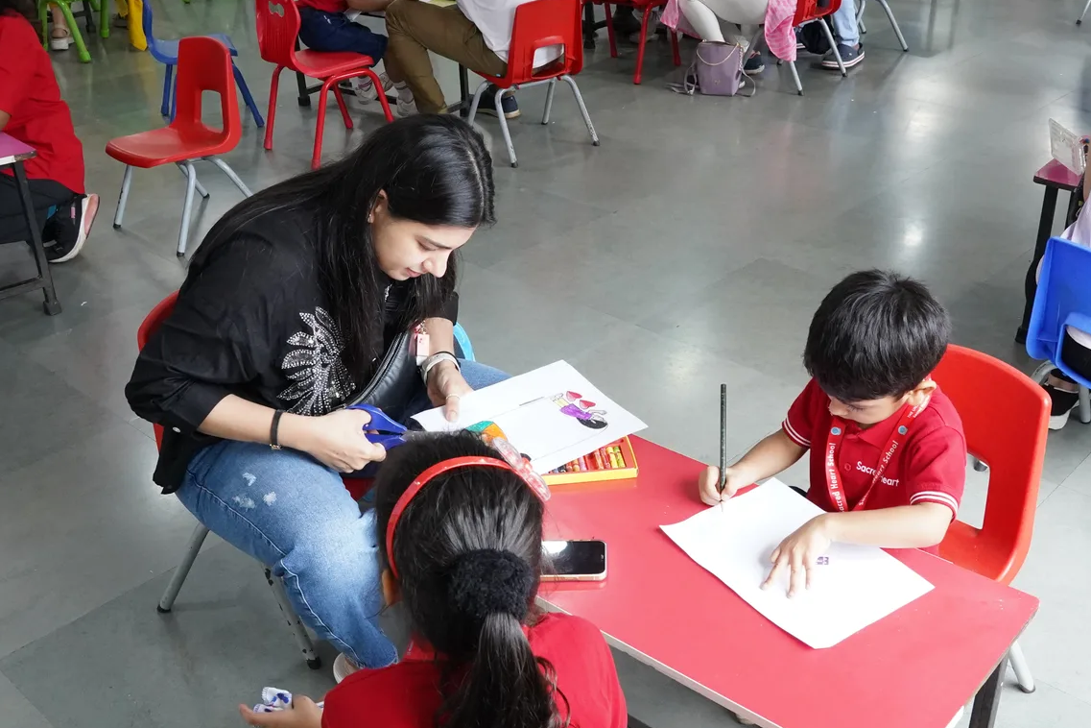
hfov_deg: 50.7
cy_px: 374
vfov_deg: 35.1
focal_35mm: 38
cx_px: 560
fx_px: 1152
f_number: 11
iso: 6400
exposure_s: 1/80
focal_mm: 24
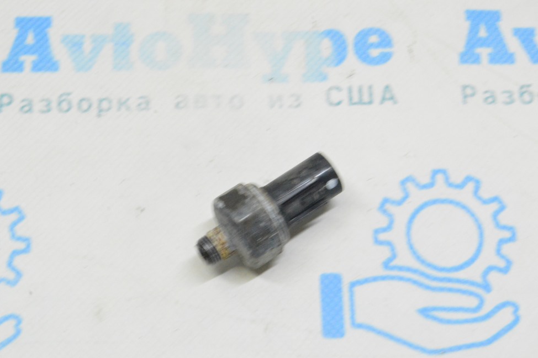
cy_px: 179
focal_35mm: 82
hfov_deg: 24.8
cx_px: 282
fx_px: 1225
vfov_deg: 16.6
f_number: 20
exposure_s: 1/15
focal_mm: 52
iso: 6400
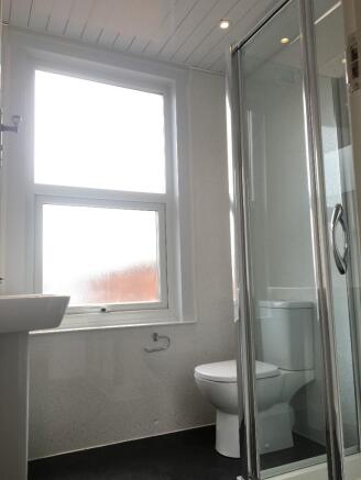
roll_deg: +2.0
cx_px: 180
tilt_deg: +6.0
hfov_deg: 48.2
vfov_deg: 61.6
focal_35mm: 29
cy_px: 240
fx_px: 403
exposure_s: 1/107
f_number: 2.2
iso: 25
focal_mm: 4.15
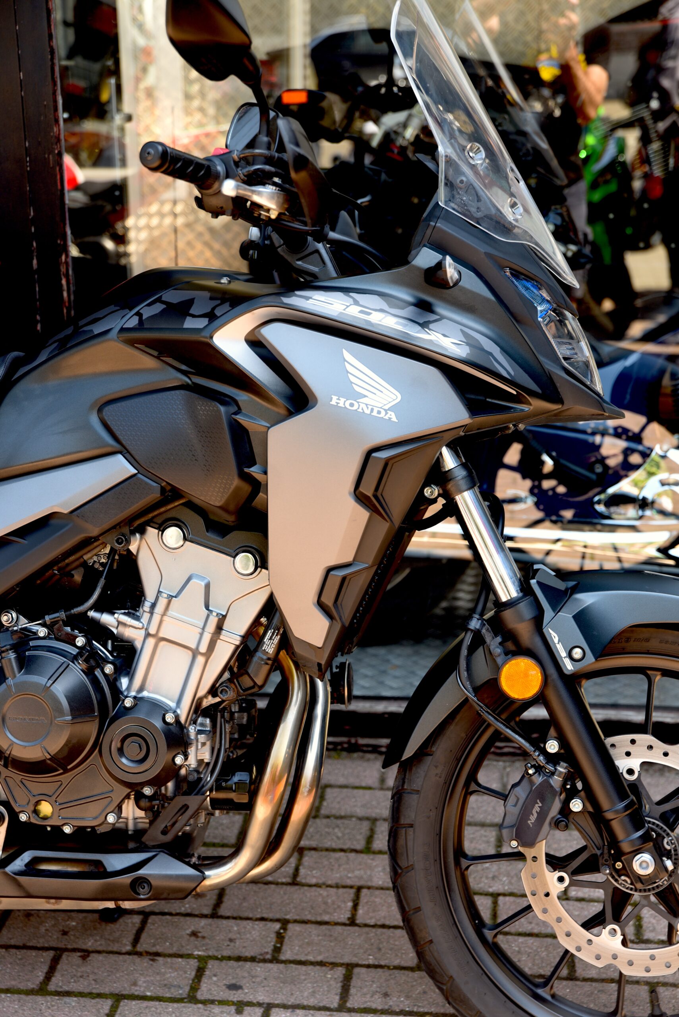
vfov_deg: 32.4
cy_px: 508
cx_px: 340
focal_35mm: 62
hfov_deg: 21.9
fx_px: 1752
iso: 100
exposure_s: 1/60
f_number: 4
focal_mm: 62
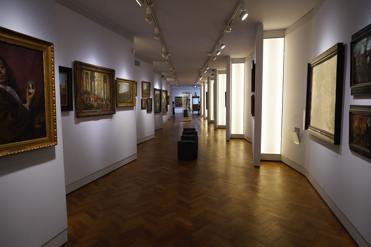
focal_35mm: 24
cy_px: 124
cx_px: 186
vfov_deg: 53.1
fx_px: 247
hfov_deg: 73.7
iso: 3200
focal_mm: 24
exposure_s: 1/80
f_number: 4
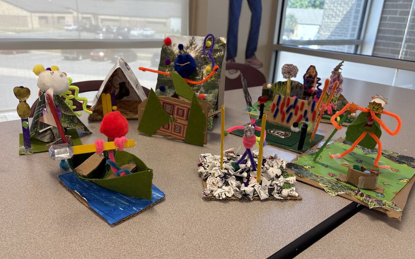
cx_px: 205
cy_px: 133
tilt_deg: -20.9
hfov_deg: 66.5
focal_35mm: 28
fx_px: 317
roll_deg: -2.7
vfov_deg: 44.5
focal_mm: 5.96
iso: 64
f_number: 1.6
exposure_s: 1/100
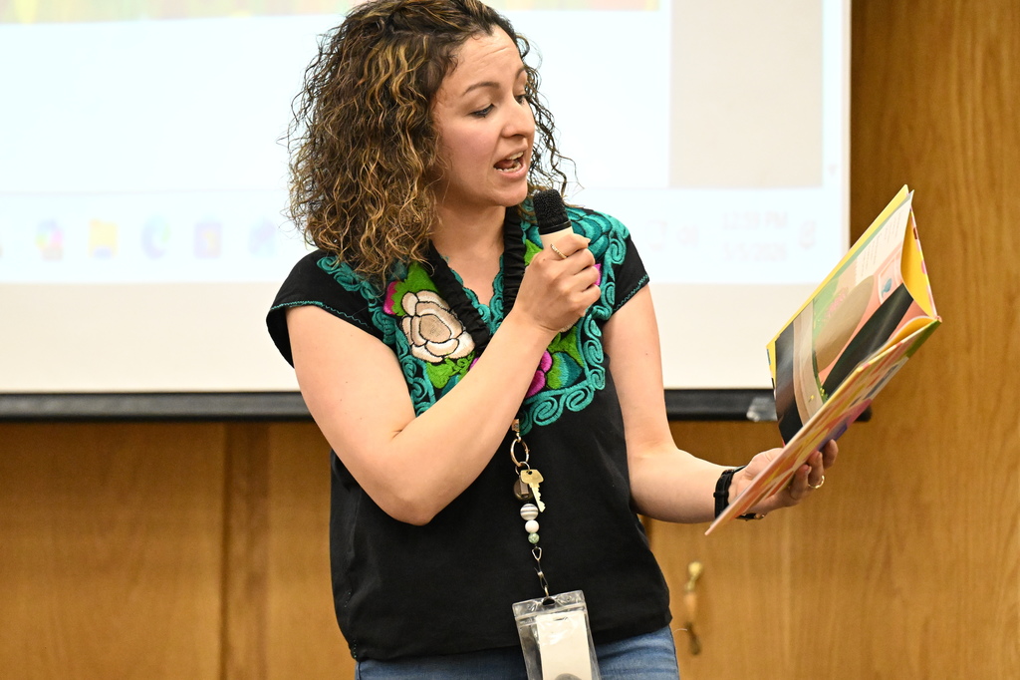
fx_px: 8497
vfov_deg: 4.6
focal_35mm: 300
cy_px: 340
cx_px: 510
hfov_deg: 6.9
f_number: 2.8
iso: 8000
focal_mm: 200
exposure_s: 1/800
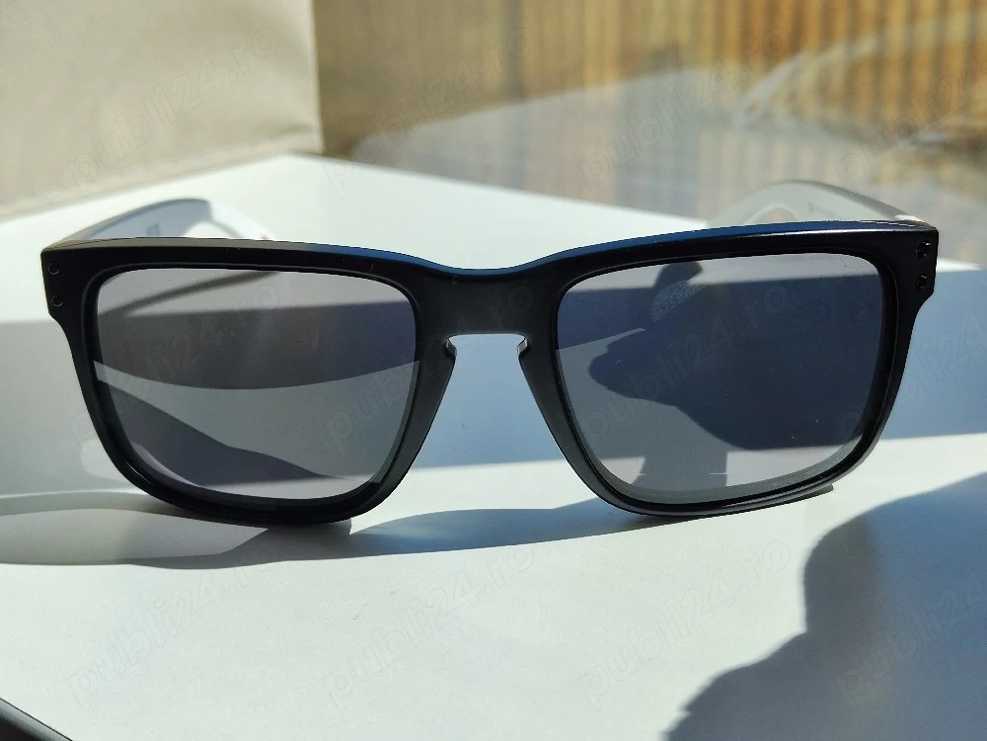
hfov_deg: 40.4
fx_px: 1340
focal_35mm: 47
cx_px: 494
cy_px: 370
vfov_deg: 30.9
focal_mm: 5.59
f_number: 1.88
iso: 50
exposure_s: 1/2000
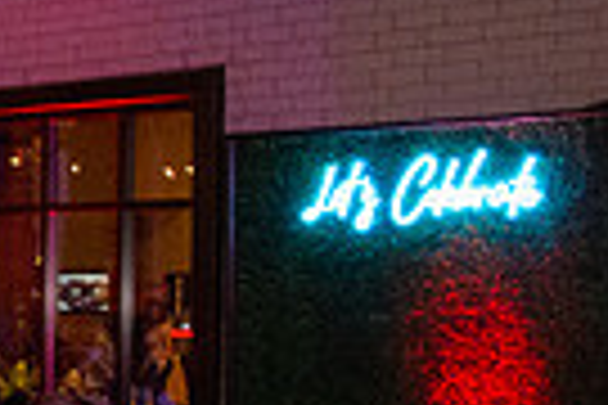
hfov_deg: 14.5
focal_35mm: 116
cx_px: -631
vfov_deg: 11.8
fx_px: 1959
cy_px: 335
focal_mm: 18
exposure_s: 1/40
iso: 4000
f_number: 8
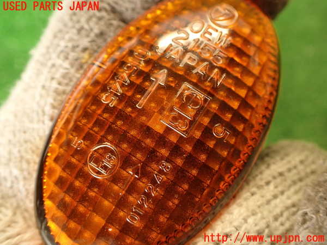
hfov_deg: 60.0
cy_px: 122
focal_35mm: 30
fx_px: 283
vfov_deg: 46.8
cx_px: 164
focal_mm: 5.4
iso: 320
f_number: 2.3
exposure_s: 1/30
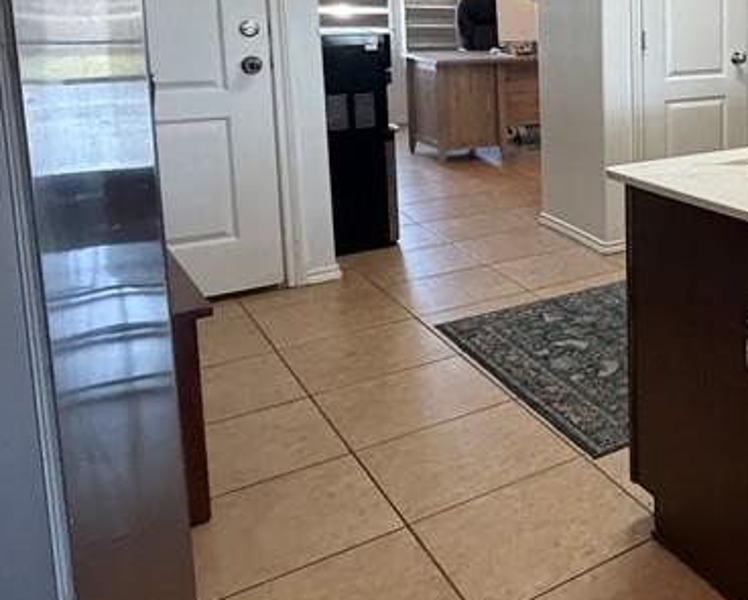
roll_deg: -1.3
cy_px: 110
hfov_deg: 36.9
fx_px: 842
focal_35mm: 38
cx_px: 892
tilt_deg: -8.3
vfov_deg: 37.6
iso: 640
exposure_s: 1/60
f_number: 2.2
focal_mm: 2.22
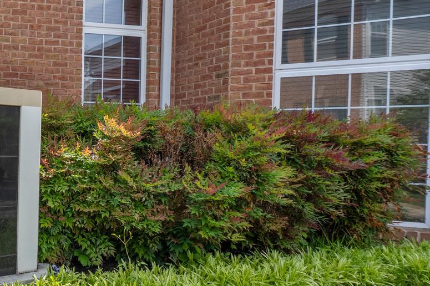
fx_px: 442
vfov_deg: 35.9
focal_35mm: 37
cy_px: 150
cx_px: -63
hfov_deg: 40.0
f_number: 8
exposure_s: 1/250
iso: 320
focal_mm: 14
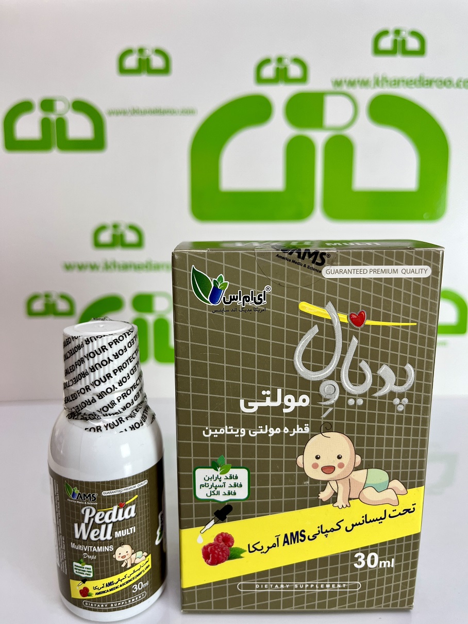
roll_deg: +0.1
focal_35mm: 26
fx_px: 469
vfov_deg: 67.3
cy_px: 312
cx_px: 234
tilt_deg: -9.8
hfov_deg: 53.1
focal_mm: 5.1
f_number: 1.6
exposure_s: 1/122
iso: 80
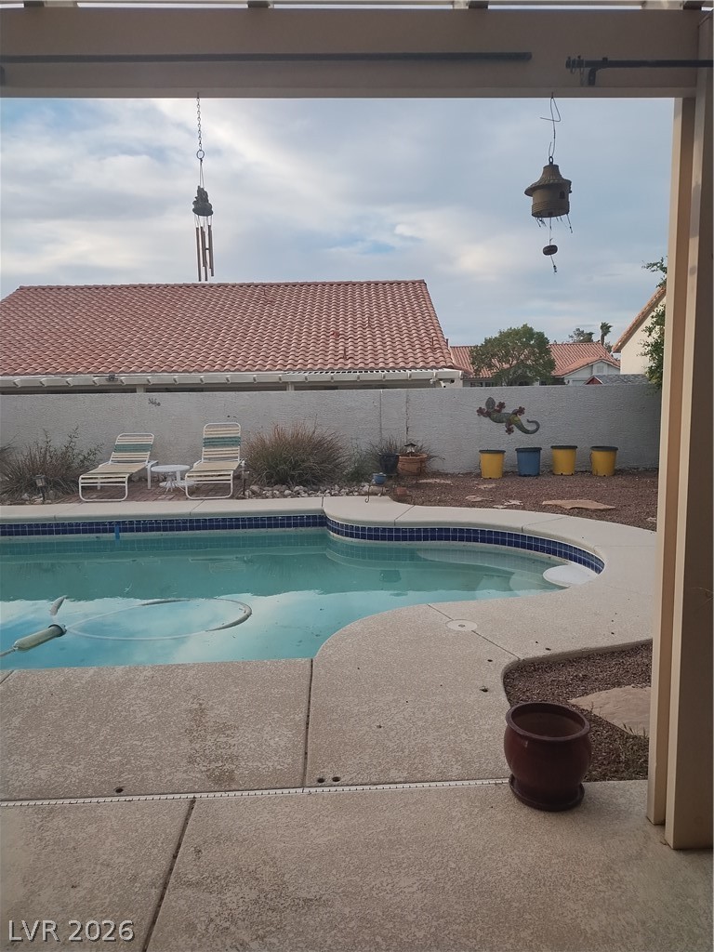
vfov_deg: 69.4
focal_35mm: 25
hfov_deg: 54.9
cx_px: 357
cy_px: 476
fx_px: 688
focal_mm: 4.71
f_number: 1.7
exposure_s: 1/1748
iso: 101
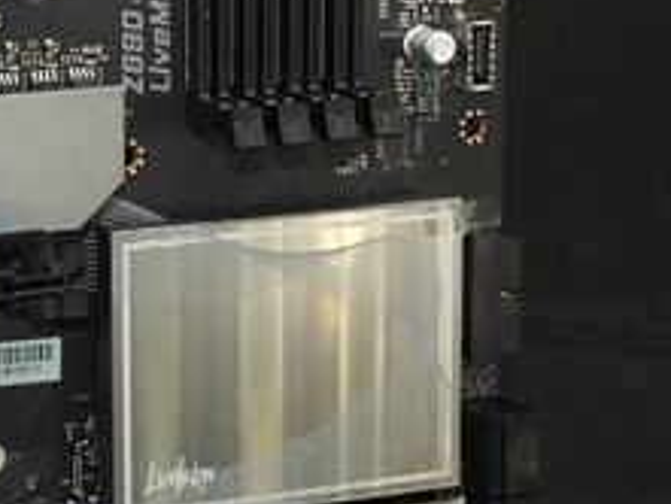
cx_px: -131
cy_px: 194
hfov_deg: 13.8
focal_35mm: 139
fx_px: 2696
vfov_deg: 10.7
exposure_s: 1/30
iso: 200
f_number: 3.2
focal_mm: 5.4
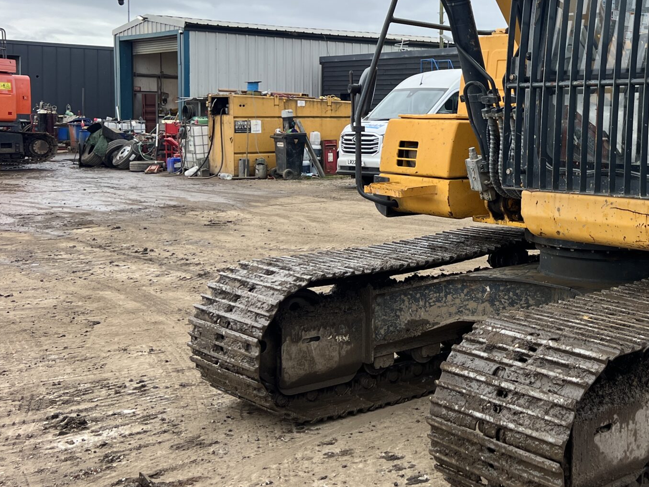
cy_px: 148
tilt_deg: -2.2
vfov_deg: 29.4
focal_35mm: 49
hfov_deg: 36.4
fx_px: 919
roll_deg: -0.9
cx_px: 589
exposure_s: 1/1412
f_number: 1.5
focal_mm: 5.7
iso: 50
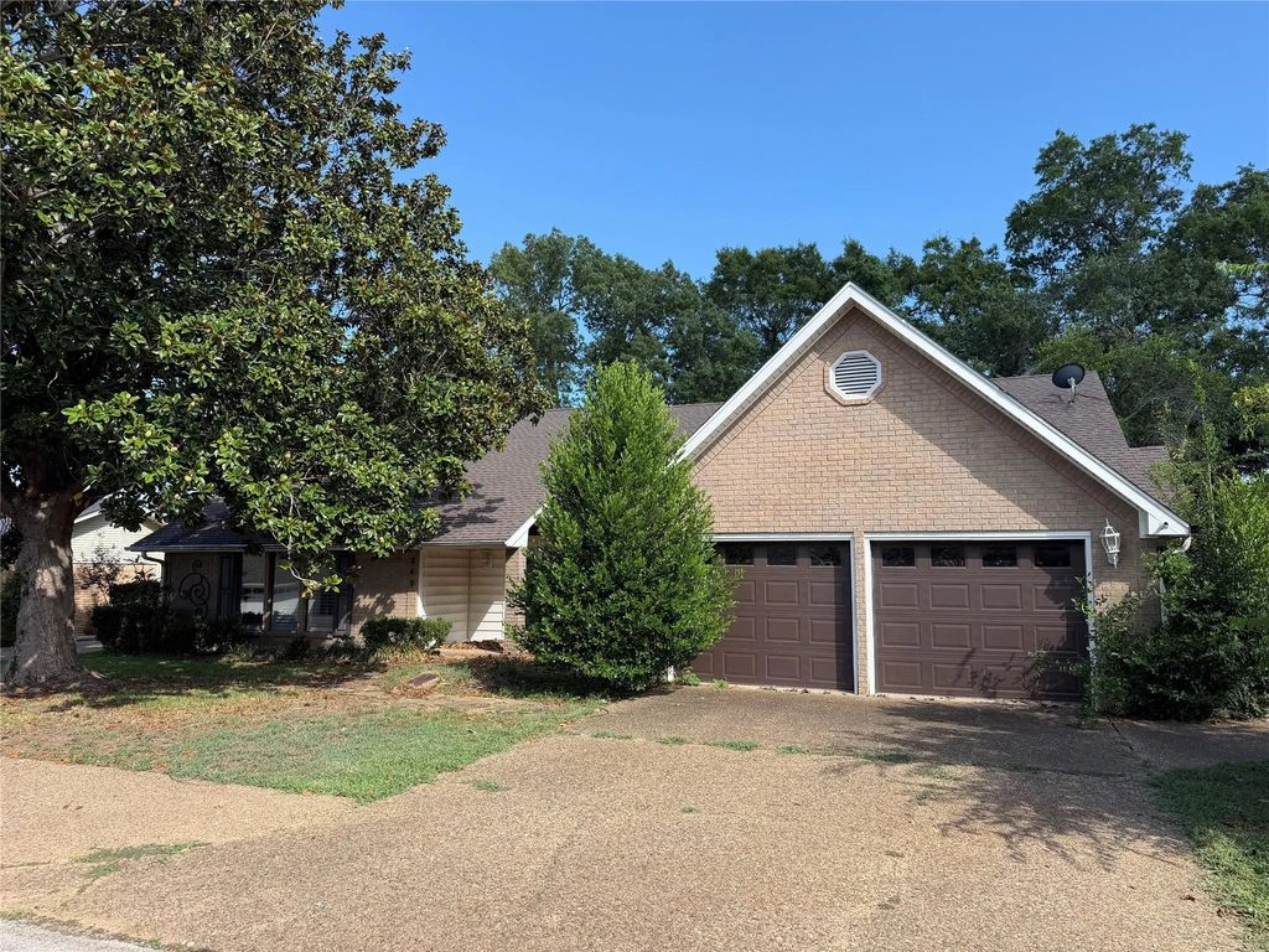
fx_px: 880
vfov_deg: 56.8
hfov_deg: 71.6
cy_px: 476
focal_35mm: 24
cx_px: 634
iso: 80
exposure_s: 1/2053
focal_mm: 6.76
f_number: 1.78
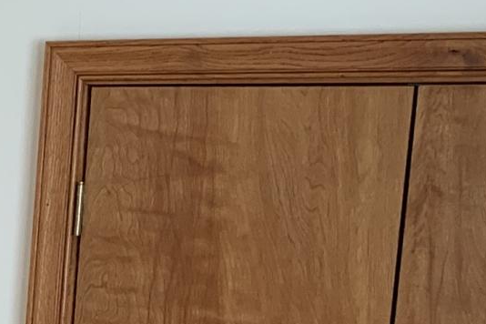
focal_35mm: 152
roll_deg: -1.0
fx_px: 2052
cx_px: -481
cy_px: 626
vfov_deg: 8.6
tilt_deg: -12.5
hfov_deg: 12.0
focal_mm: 4.25
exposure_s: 1/60
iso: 64
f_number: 1.8
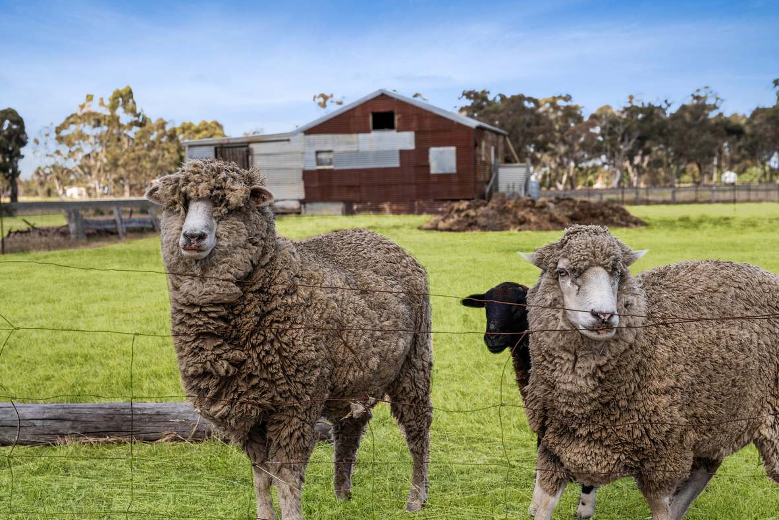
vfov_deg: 25.1
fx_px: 1168
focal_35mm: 54
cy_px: 247
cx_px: 364
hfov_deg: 36.9
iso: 200
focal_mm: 49.9
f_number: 5.6
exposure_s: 1/640
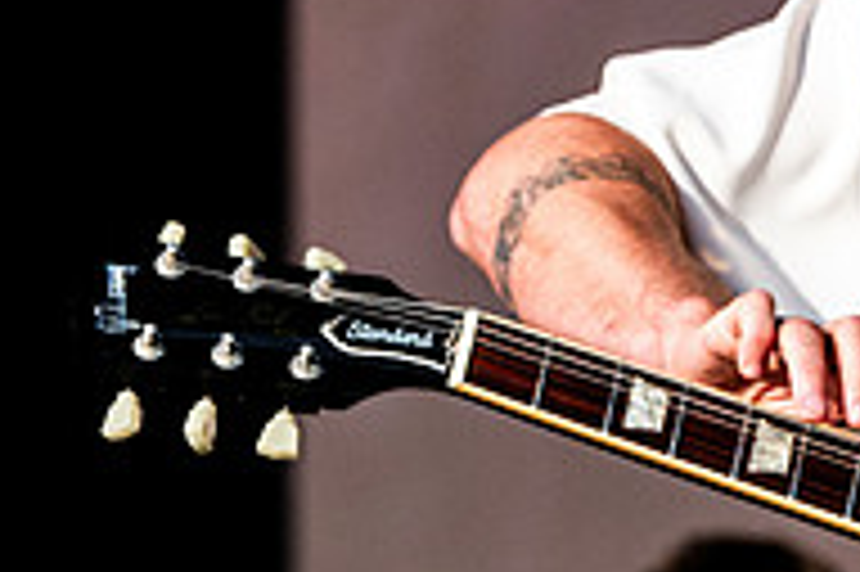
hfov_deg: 2.9
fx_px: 16803
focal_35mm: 704
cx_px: 1232
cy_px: -145
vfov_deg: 1.9
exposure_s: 1/2000
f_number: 5
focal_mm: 145
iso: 250
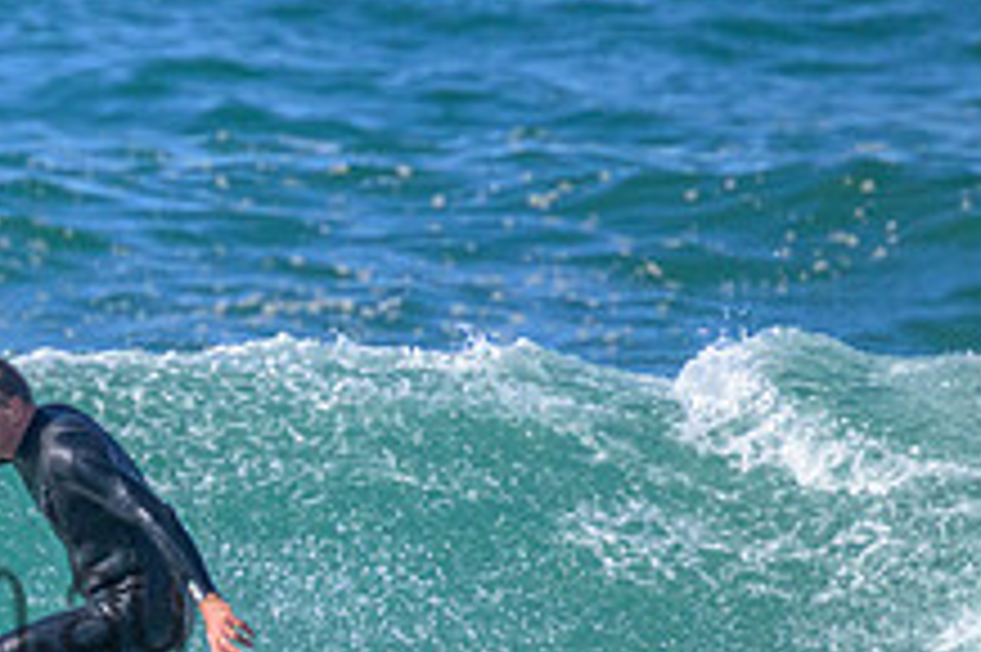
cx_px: -288
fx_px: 57943
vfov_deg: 0.6
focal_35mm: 2128
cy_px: 551
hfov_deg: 1.0
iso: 2200
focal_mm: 800
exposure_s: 1/2000
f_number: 11
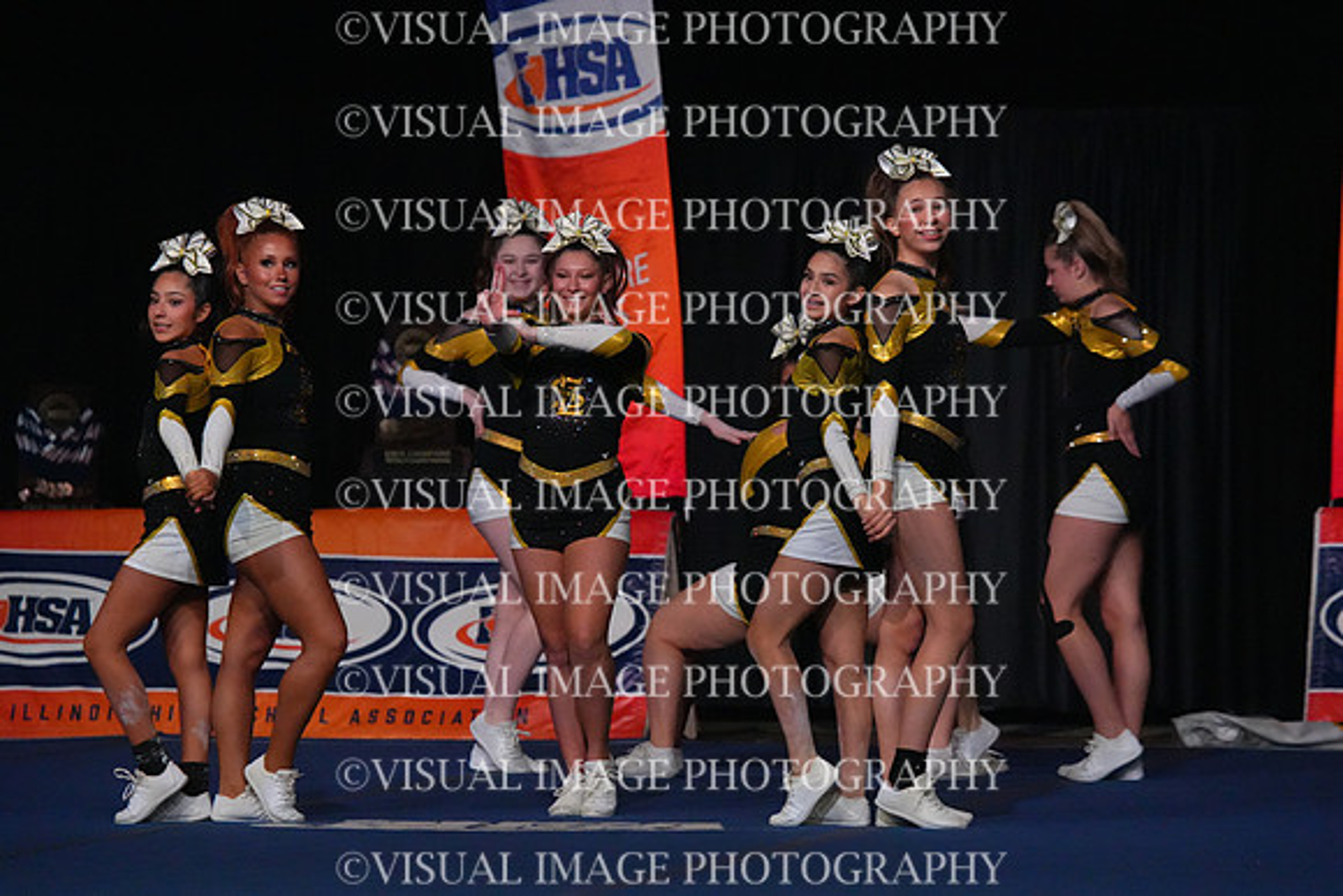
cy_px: 448
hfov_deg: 8.8
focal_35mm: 235
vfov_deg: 5.9
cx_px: 672
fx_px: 8768
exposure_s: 1/1250
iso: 16000
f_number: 5.6
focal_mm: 235
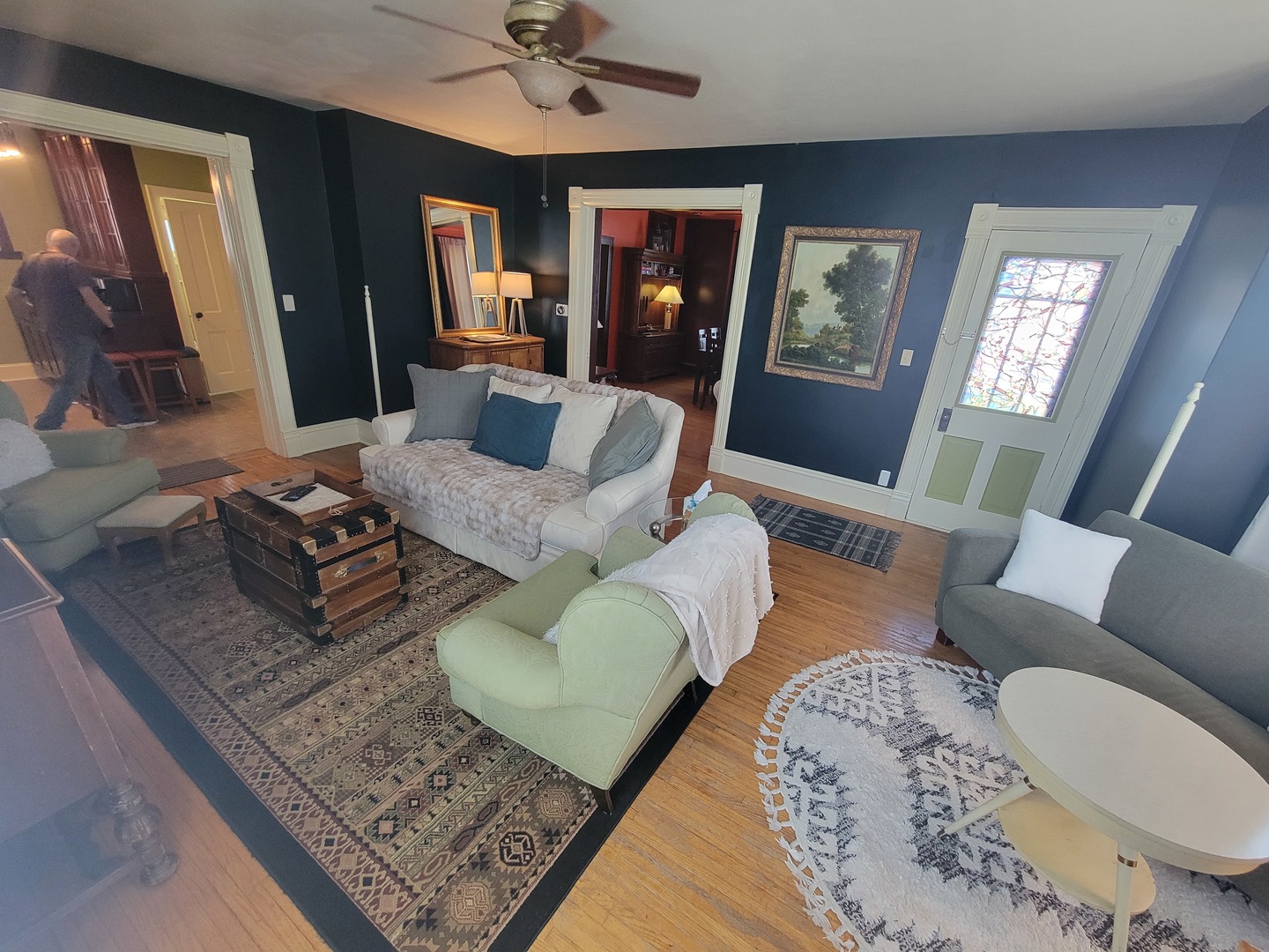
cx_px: 634
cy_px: 476
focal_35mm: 13
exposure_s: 1/60
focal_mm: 2.2
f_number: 2.2
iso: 320
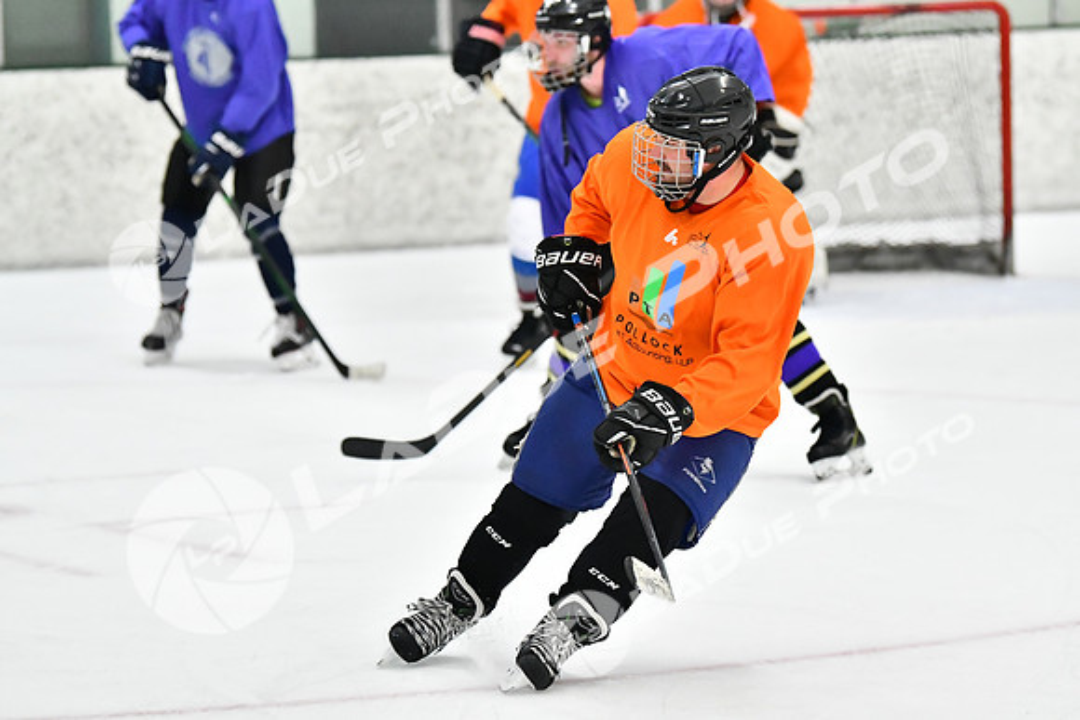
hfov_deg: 10.5
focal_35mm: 195
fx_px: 5851
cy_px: 360
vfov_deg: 7.0
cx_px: 540
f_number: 2.8
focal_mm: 130
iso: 6400
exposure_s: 1/1600
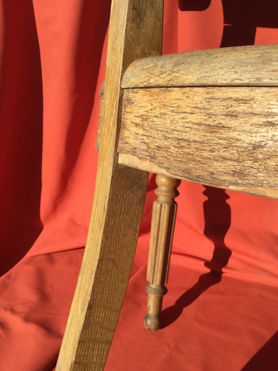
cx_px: 139
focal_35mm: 31
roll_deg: +6.5
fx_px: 332
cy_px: 186
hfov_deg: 45.4
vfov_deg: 58.4
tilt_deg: -29.4
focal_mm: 3.3
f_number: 2.4
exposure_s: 1/1181
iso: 25
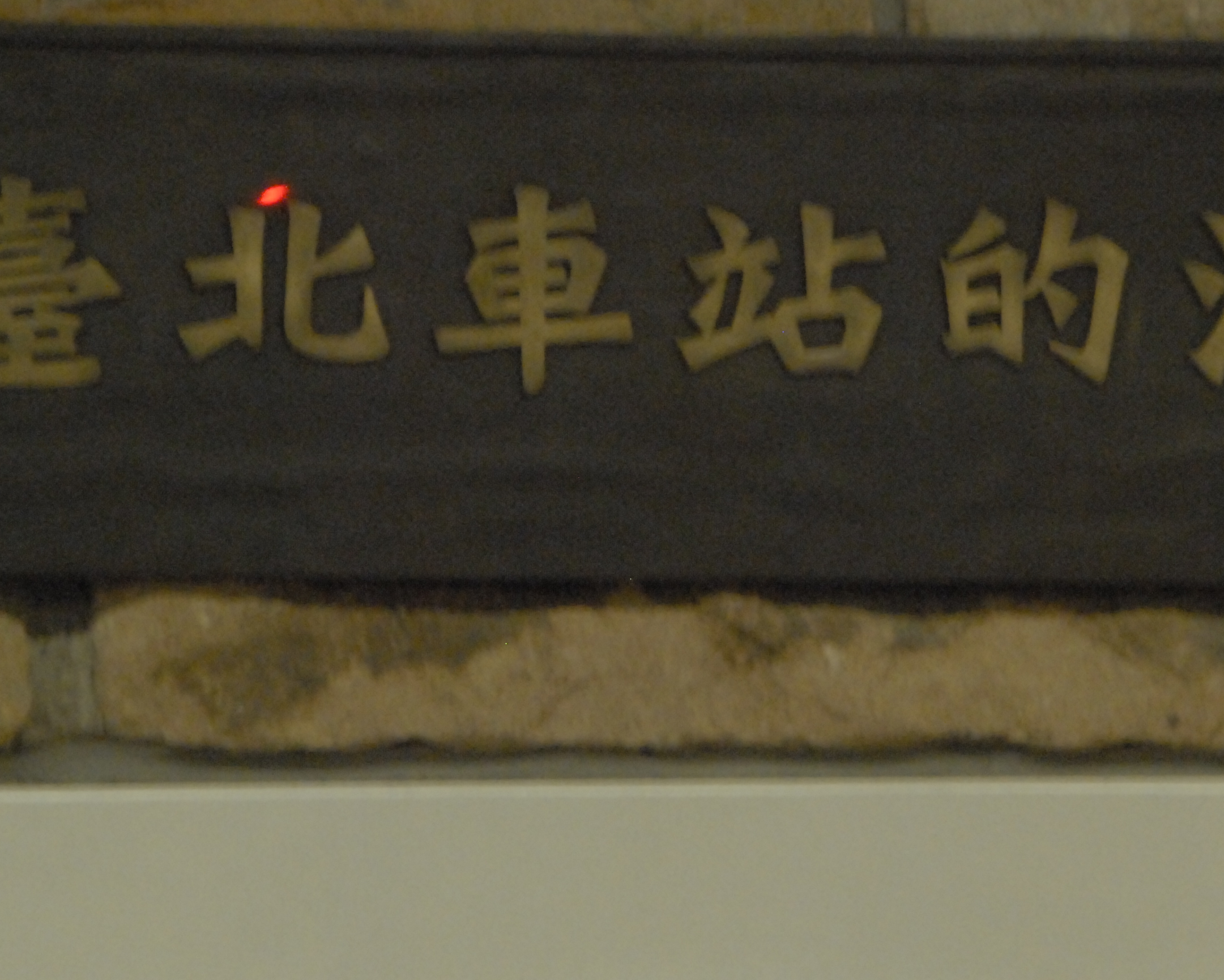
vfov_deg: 5.1
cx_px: 720
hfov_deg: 6.4
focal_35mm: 303
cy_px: 423
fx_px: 10977
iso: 1600
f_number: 5.3
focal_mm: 120
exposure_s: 1/25
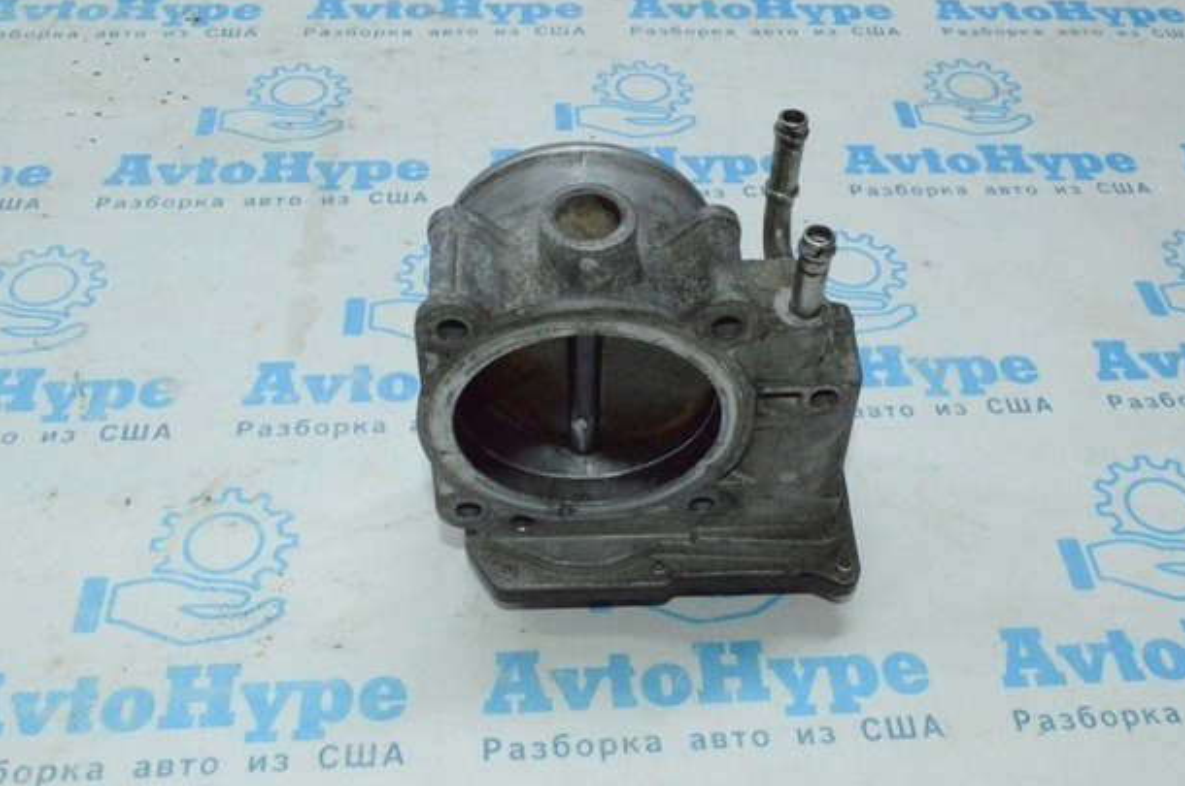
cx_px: 618
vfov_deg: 31.4
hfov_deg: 45.9
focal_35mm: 43
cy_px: 409
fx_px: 1398
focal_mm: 27
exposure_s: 1/200
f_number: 16
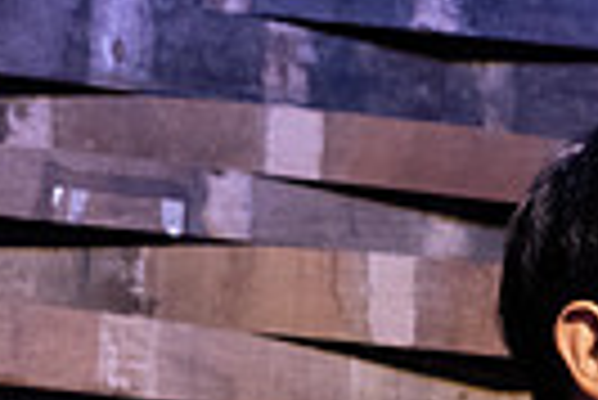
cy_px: 829
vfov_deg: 4.1
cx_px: 980
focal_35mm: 336
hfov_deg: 6.0
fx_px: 5587
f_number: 6.3
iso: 6400
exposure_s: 1/125
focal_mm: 77
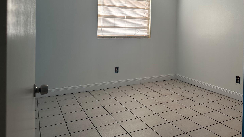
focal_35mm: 29
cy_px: 36
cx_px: 133
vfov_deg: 39.2
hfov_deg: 65.9
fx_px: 188
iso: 80
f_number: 1.78
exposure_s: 1/181
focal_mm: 6.86
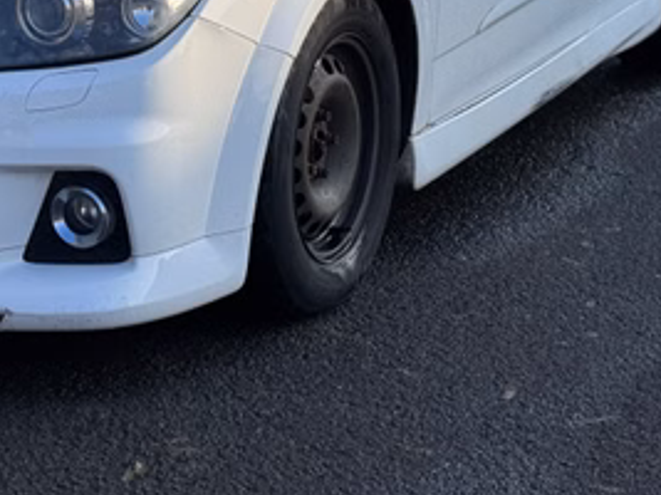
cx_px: 114
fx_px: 2195
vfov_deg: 12.7
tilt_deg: -12.0
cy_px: -35
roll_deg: +0.7
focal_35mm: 115
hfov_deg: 17.0
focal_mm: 6.86
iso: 64
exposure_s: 1/2110
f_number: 1.78
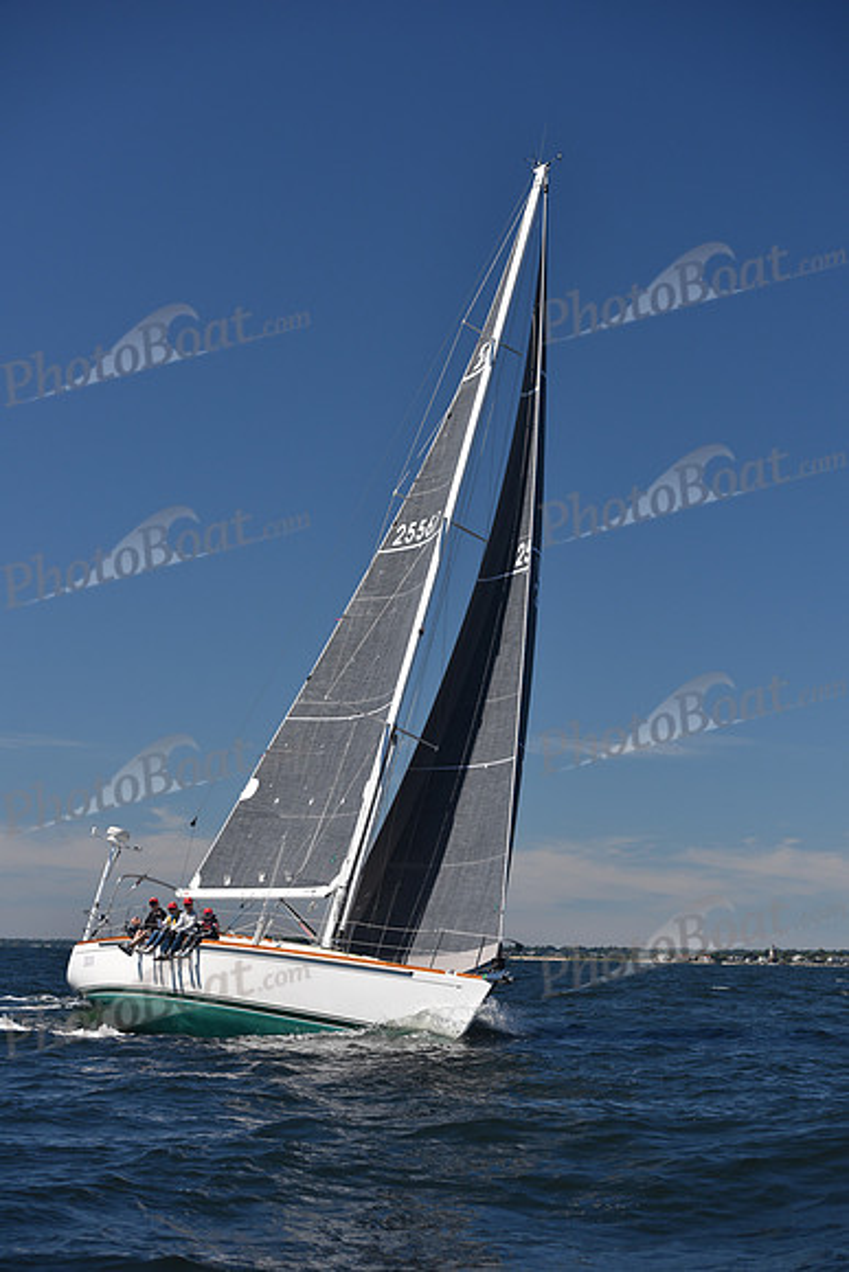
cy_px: 636
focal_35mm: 70
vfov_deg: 28.8
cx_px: 424
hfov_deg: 19.5
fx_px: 2475
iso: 200
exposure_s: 1/1000
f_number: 4.5
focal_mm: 70
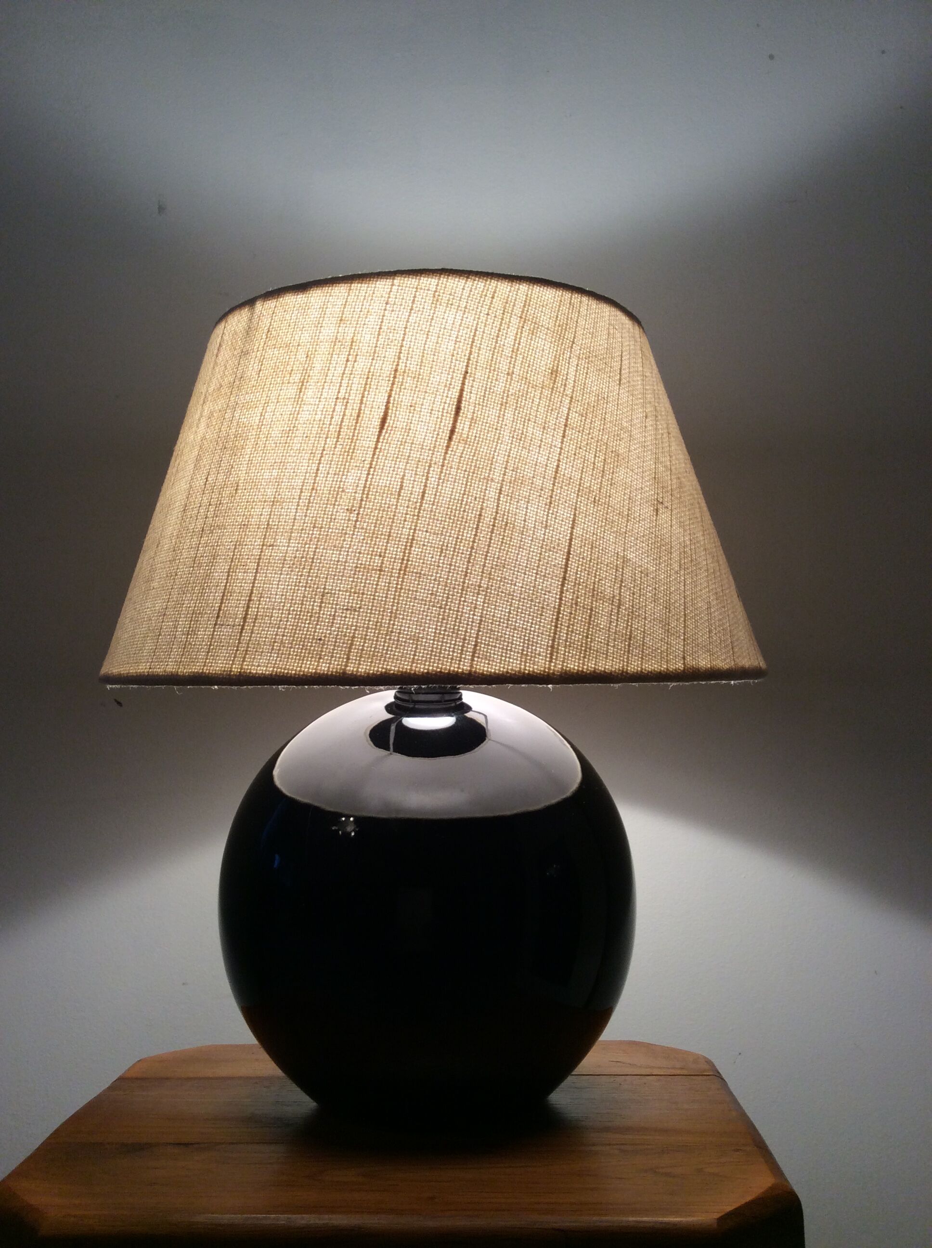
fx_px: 1152
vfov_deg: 56.9
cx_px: 466
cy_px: 624
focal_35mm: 32
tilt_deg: +5.3
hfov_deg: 44.1
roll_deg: +0.3
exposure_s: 1/50
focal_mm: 3.3
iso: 40
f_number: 2.4
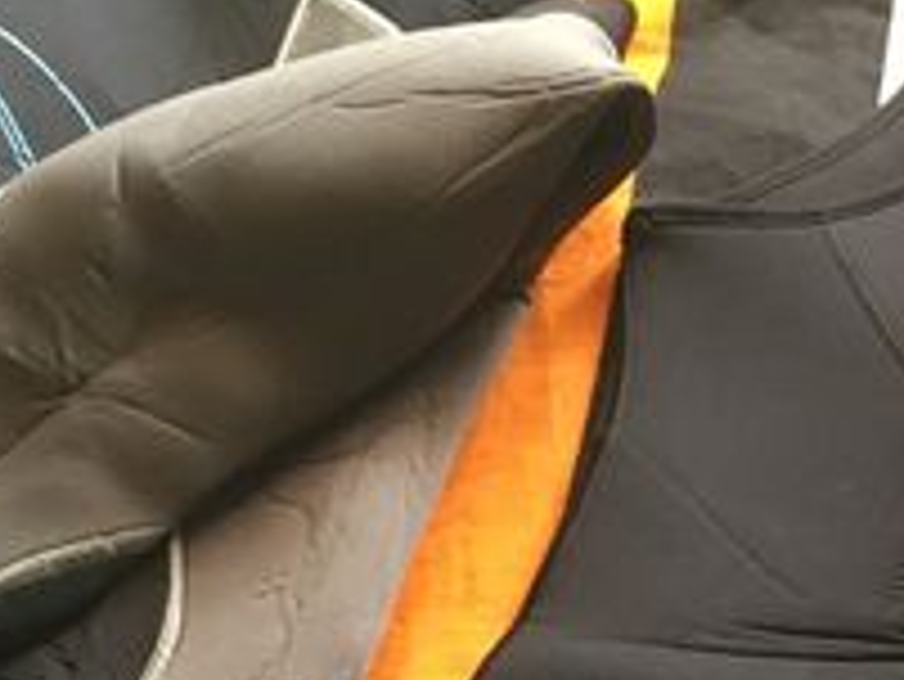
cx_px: 1178
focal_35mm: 144
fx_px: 3763
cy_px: 1315
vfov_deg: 9.7
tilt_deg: -51.3
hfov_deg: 13.2
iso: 125
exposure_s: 1/33
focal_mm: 4.15
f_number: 2.2
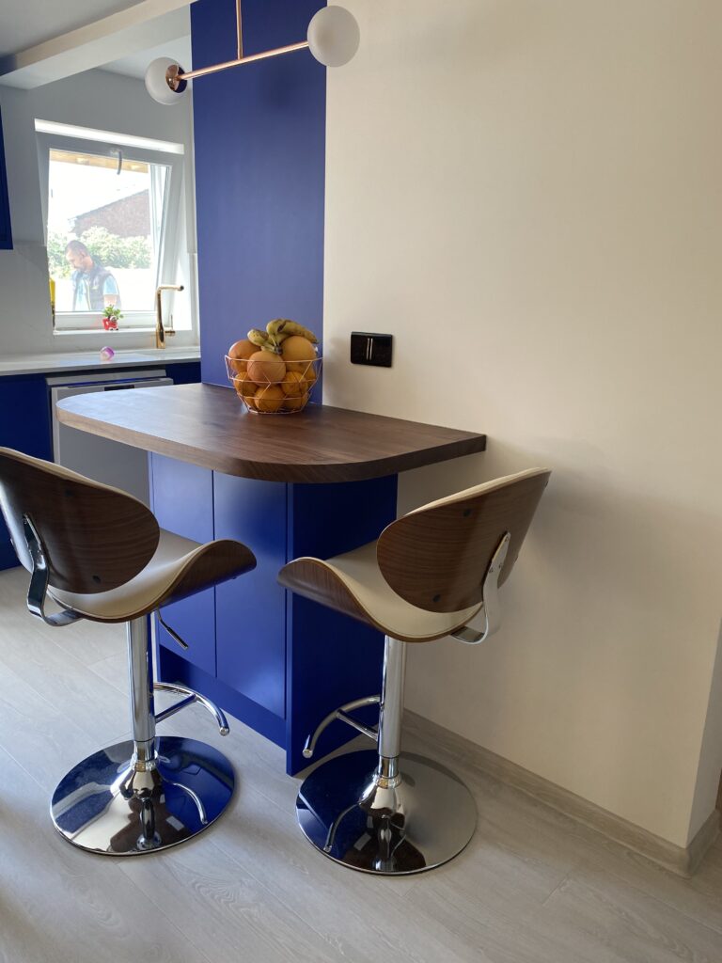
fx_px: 723
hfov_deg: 53.1
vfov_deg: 67.3
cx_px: 361
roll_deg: -2.3
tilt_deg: -14.4
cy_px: 482
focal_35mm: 26
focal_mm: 4.25
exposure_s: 1/100
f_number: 1.8
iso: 125
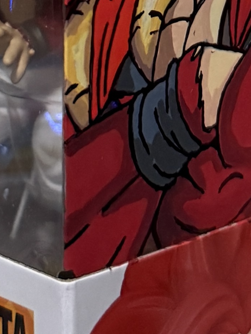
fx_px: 821
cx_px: 62
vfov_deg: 21.1
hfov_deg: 17.3
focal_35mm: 85
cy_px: -91
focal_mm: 6.76
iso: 800
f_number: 1.78
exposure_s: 1/60
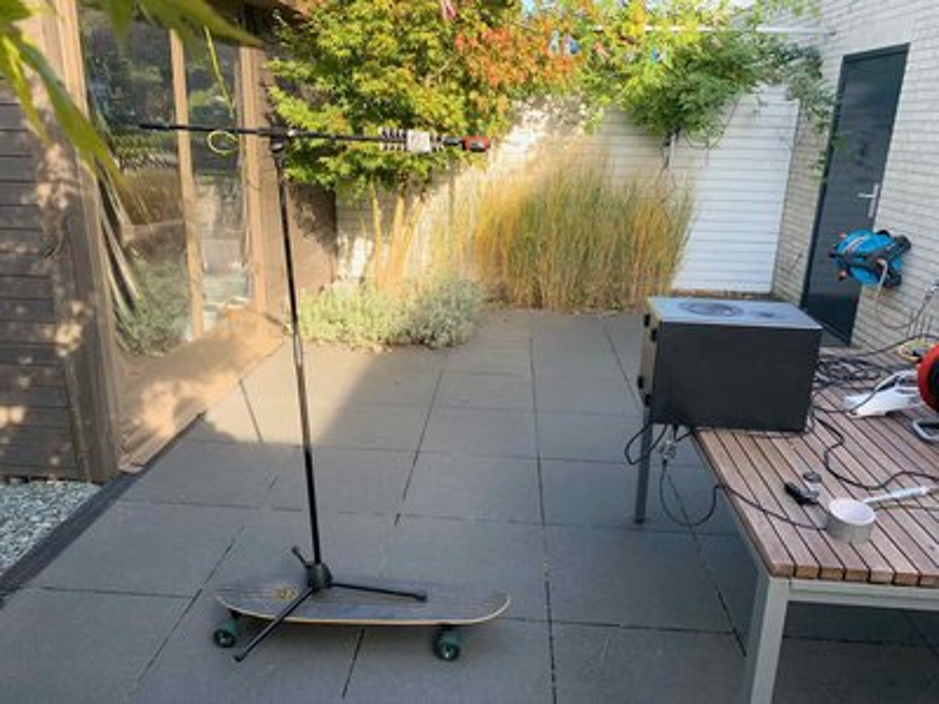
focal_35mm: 26
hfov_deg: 67.3
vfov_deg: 53.1
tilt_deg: -17.2
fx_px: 705
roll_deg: -1.3
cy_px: 352
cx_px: 470
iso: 25
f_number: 1.8
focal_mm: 4.25
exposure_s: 1/225
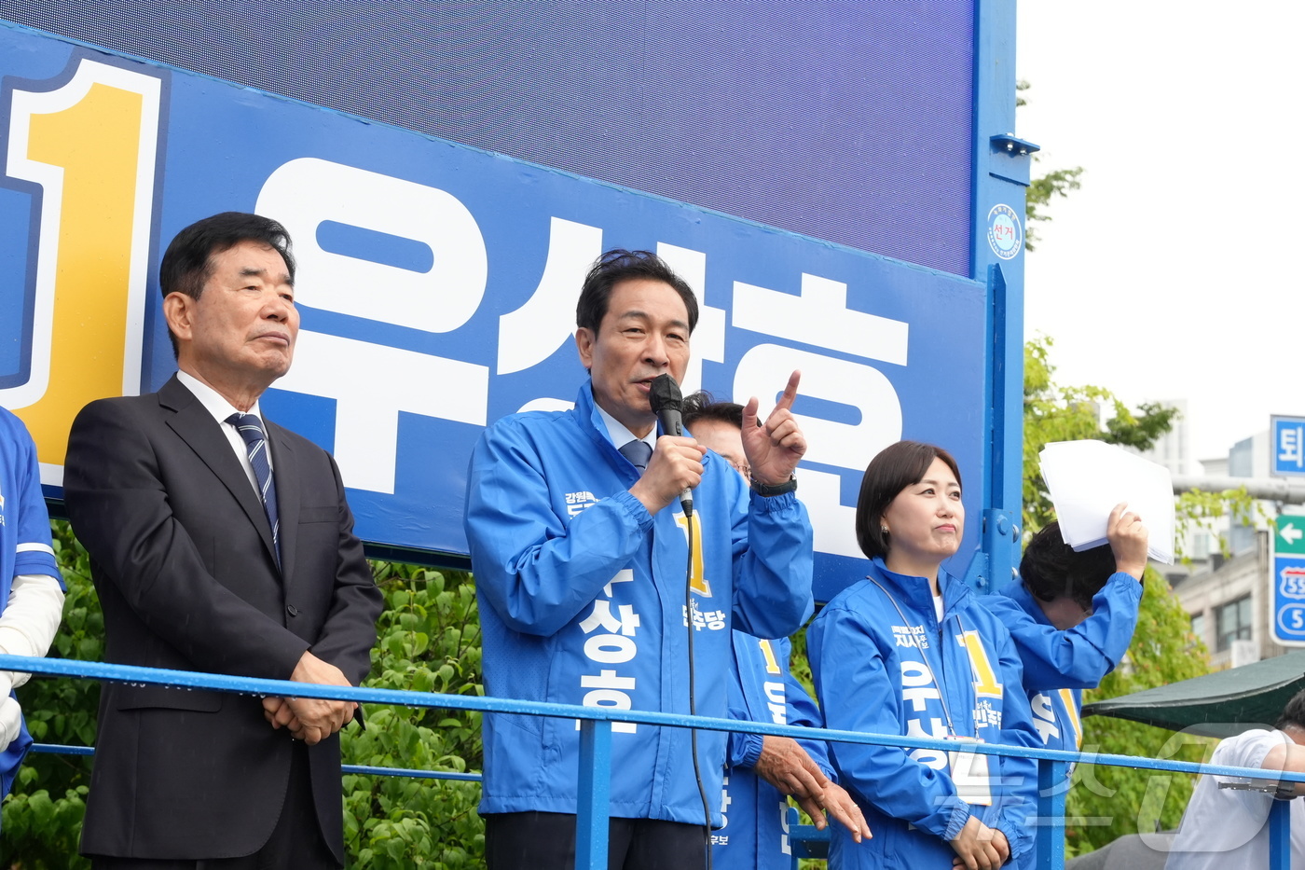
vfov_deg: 18.4
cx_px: 652
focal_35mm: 74
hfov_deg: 27.3
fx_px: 2682
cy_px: 435
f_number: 5.6
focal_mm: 49.5
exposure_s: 1/400
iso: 1250
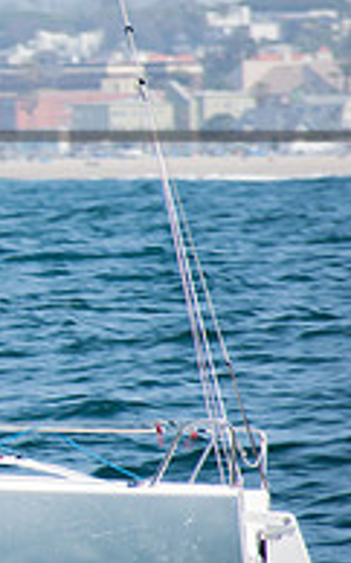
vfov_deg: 2.4
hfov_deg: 1.5
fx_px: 13657
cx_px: -487
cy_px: 205
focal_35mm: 891
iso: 100
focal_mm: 195
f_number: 8
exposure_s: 1/160
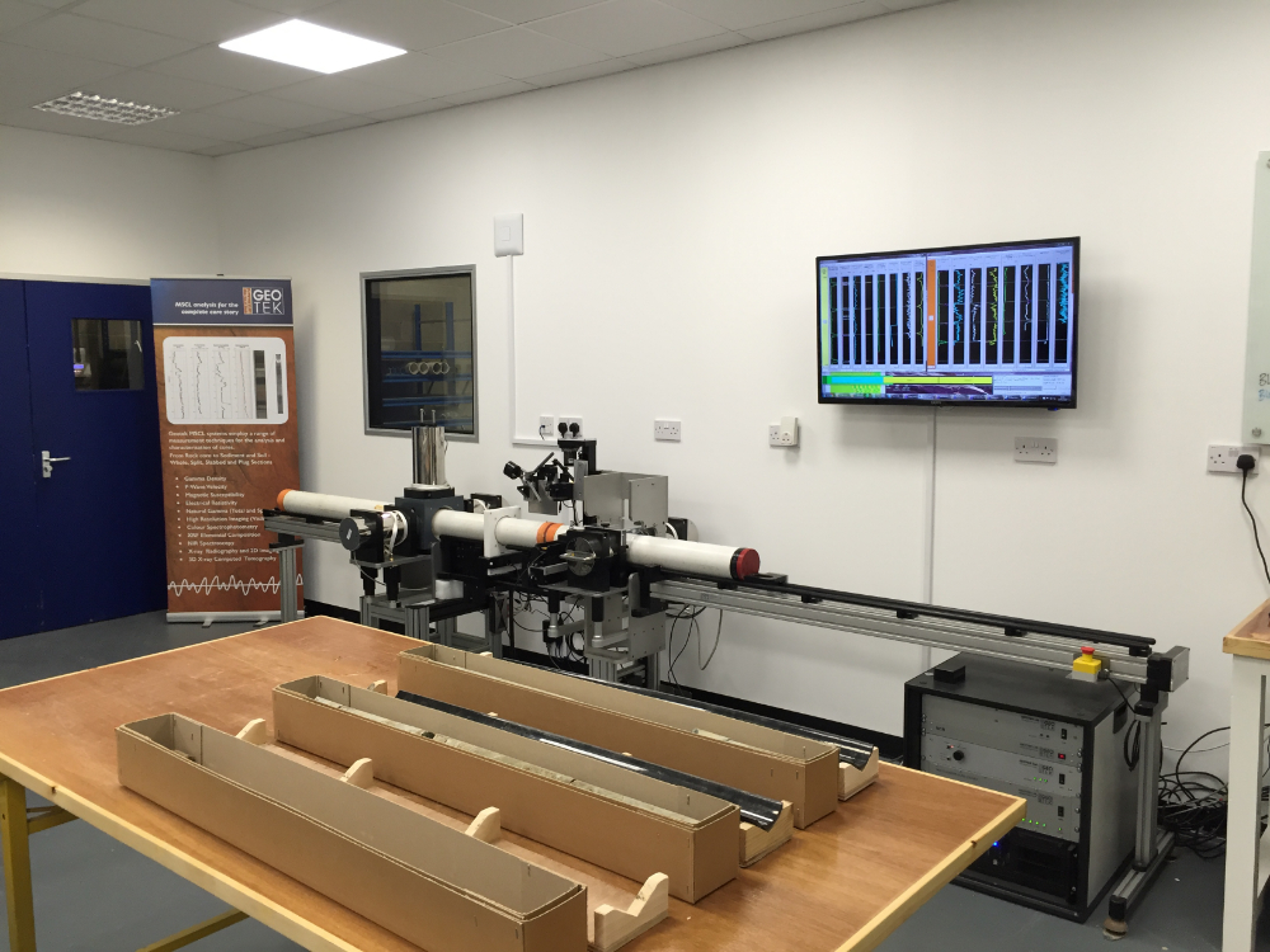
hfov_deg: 61.7
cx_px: 635
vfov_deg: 48.2
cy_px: 476
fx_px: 1064
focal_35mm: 29
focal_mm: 4.2
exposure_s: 1/33
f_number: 2.2
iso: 40
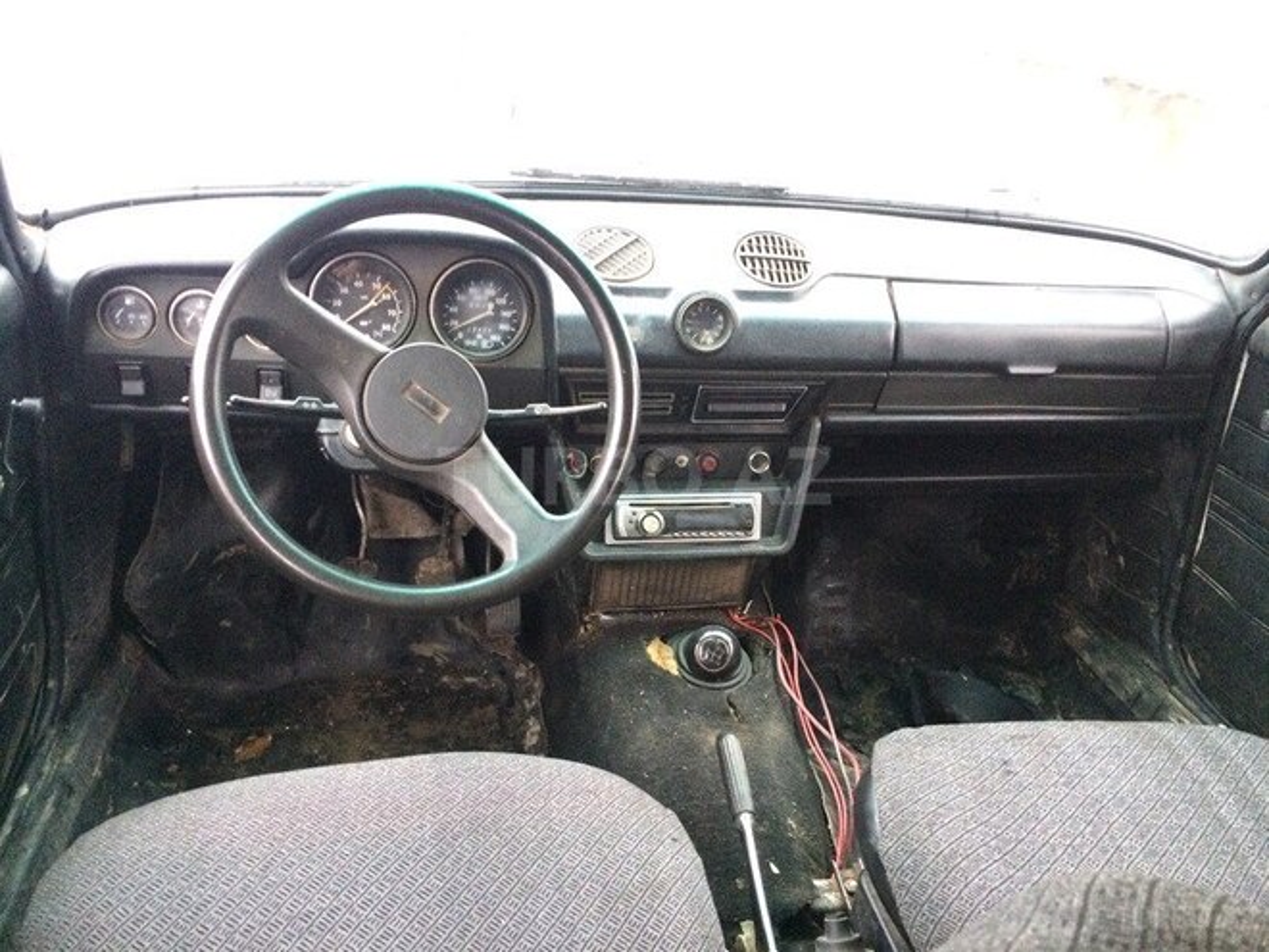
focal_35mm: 29
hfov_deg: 61.7
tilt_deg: -22.9
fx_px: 1063
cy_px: 476
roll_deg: -3.9
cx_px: 634
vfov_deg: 48.2
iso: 250
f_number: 2.2
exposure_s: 1/20
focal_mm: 4.15
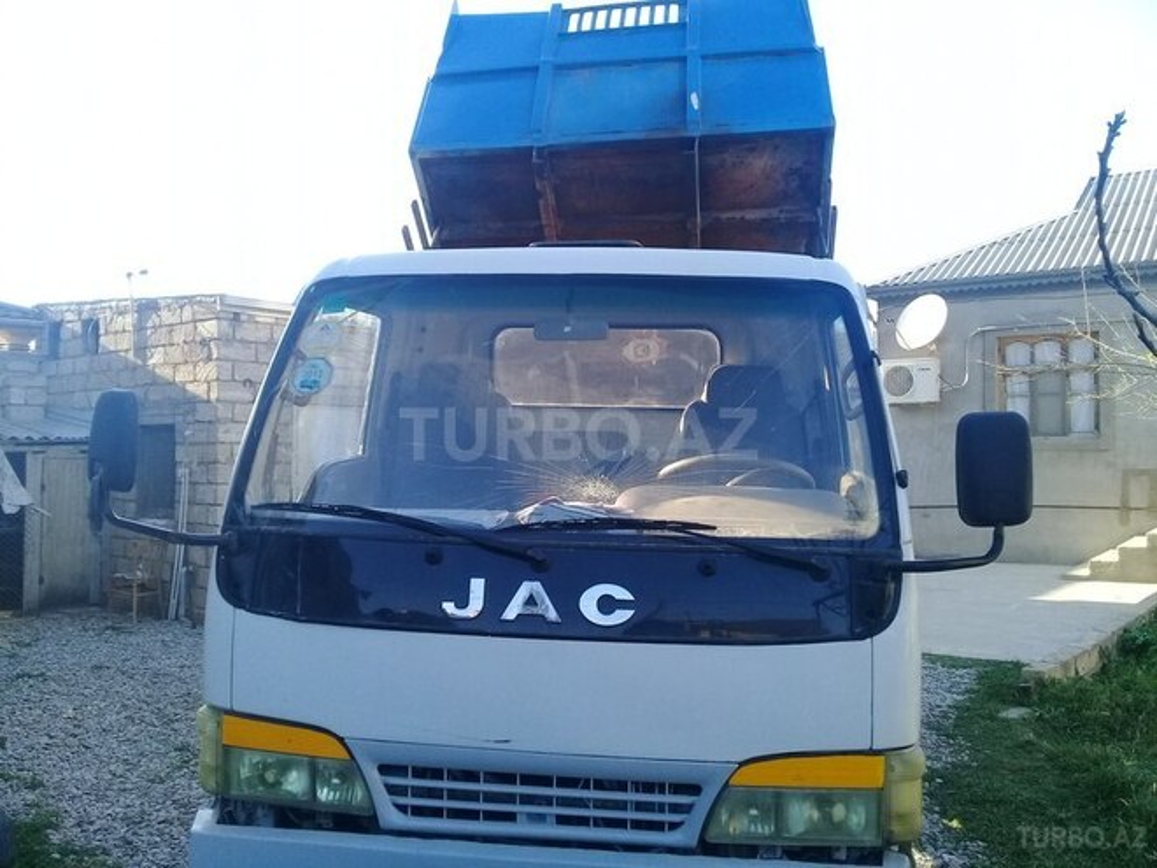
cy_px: 434
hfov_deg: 58.4
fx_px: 1036
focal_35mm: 31
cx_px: 578
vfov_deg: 45.4
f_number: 2.2
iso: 50
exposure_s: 1/228
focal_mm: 3.3
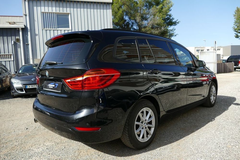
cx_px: 120
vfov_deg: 51.3
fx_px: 167
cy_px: 80
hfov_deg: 71.5
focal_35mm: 25
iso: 125
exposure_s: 1/1300
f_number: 2.8
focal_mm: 9.12
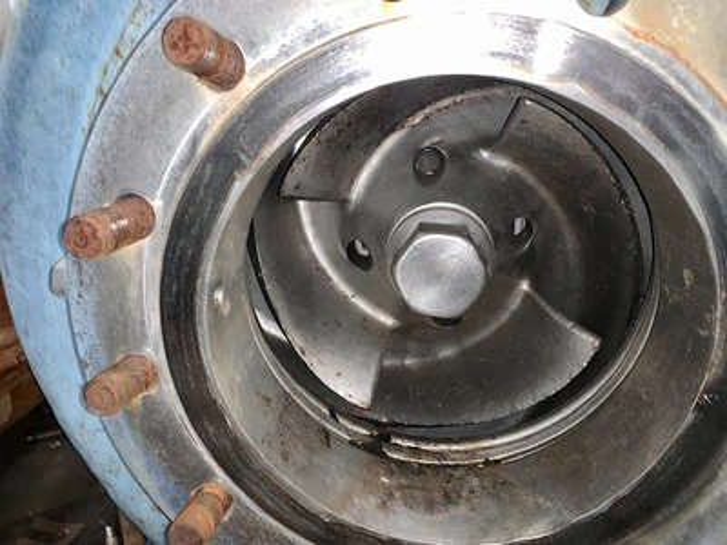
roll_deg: -4.6
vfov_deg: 53.1
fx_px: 546
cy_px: 272
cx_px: 364
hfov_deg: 67.3
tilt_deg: -15.5
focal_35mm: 26
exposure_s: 1/4
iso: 64
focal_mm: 4.25
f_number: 1.8
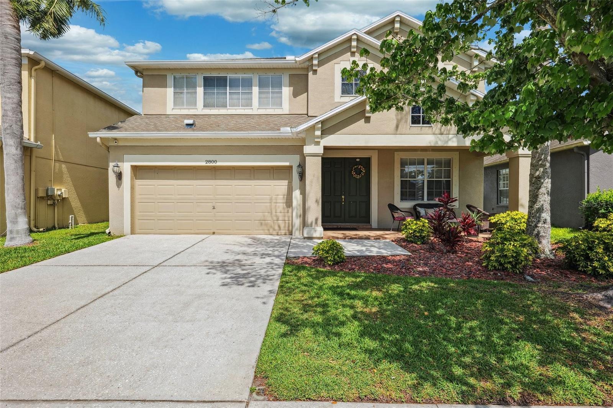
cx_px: 306
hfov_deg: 93.3
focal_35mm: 17
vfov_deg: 70.4
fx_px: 289
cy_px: 204
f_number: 8
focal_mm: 17
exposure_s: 1/200
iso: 100
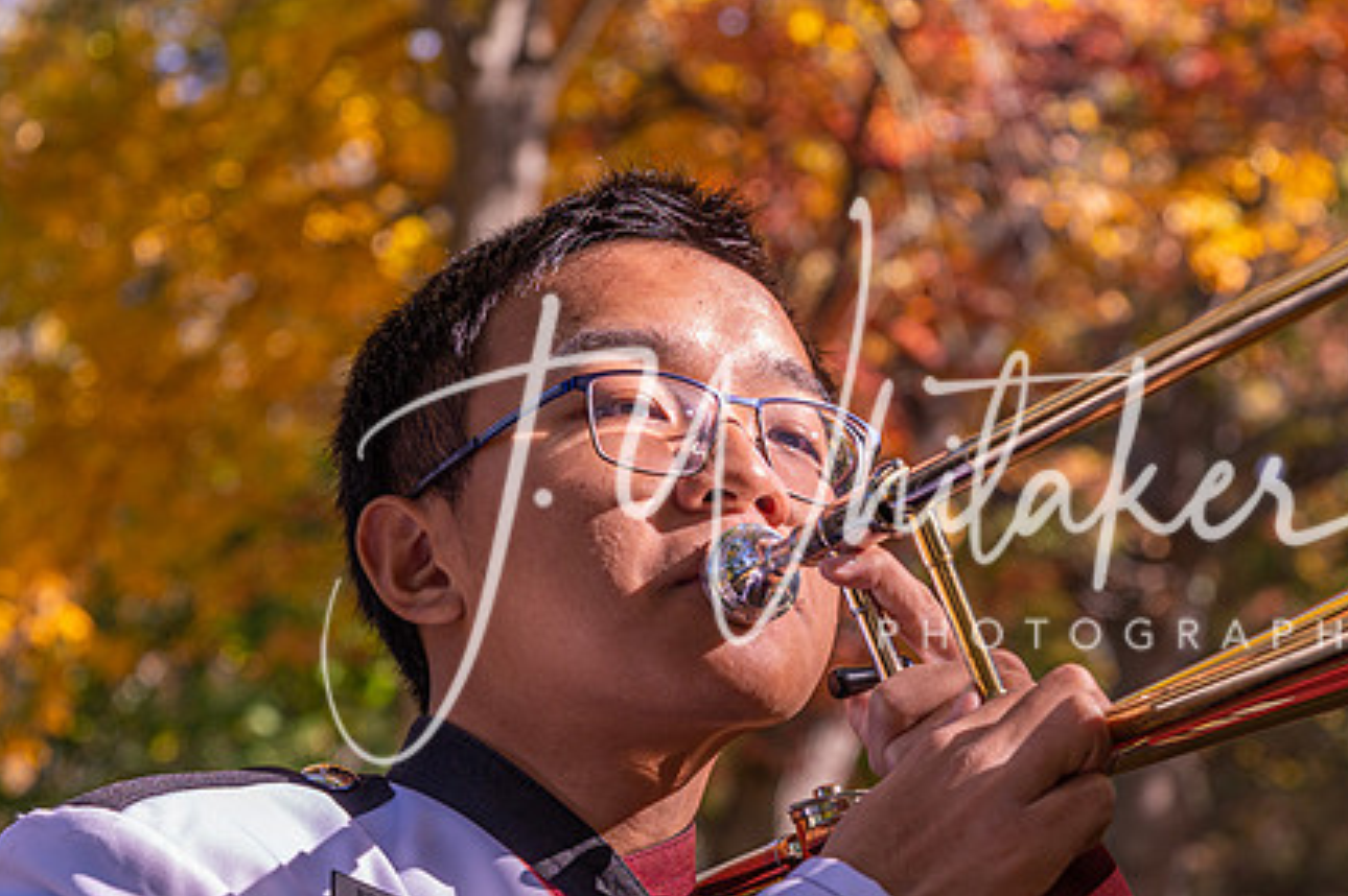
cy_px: 526
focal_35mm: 124
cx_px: 875
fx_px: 4639
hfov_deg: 16.5
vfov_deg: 11.0
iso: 200
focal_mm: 92
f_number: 8
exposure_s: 1/125
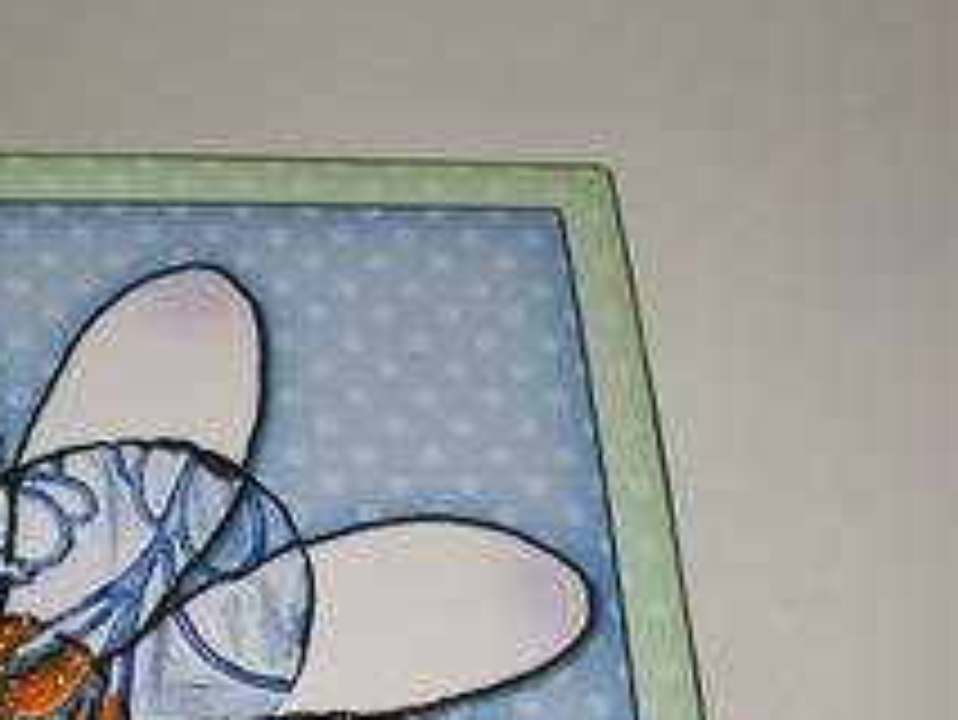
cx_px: 54
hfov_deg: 25.3
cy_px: 747
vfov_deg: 19.3
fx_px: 2049
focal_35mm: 74
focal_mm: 6.3
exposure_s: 1/60
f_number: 3.1
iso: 80
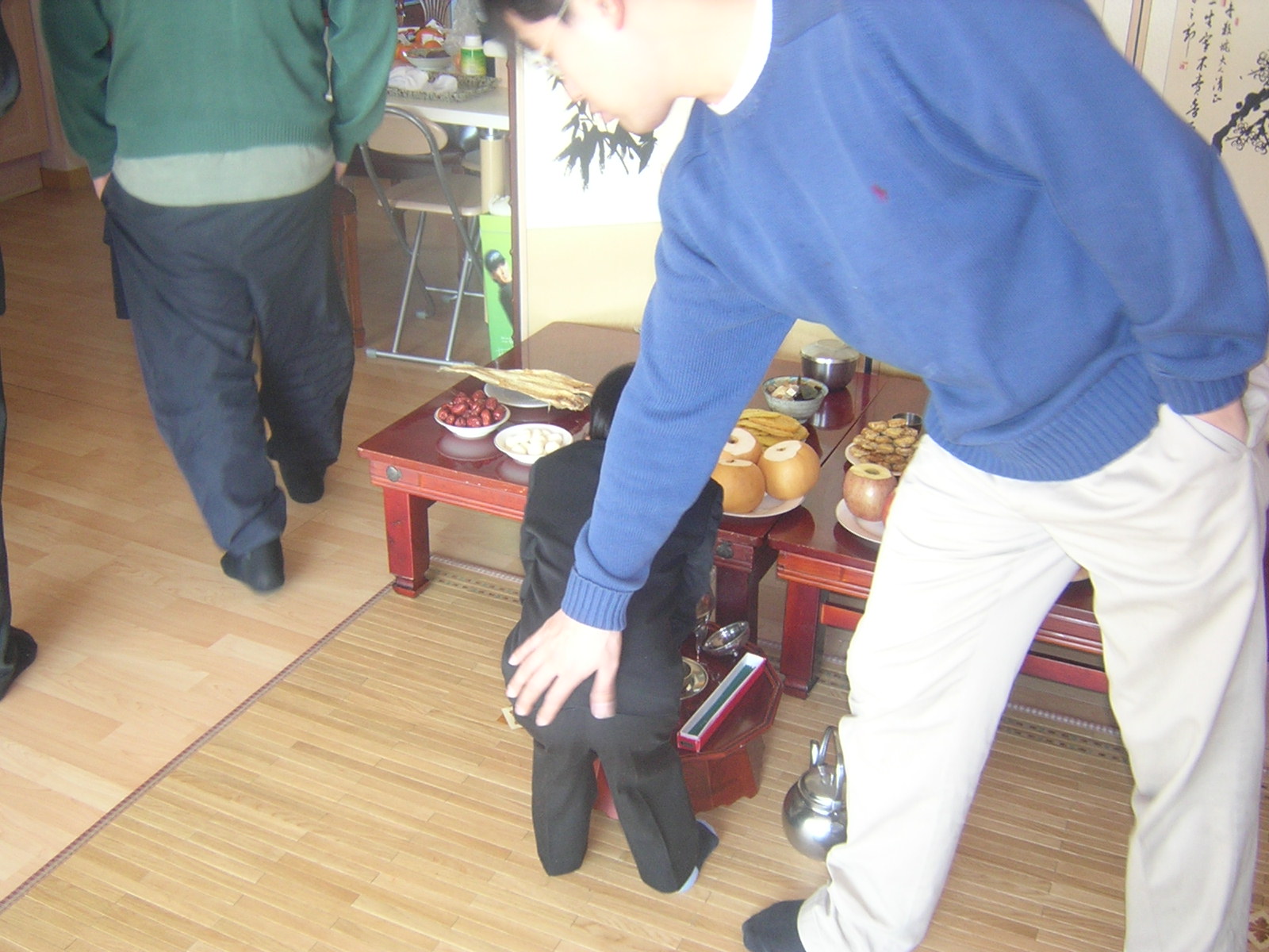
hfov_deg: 51.4
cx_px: 634
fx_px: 1320
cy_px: 476
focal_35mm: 36
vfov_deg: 39.7
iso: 201
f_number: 2.6
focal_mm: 4.7
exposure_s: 1/30.2
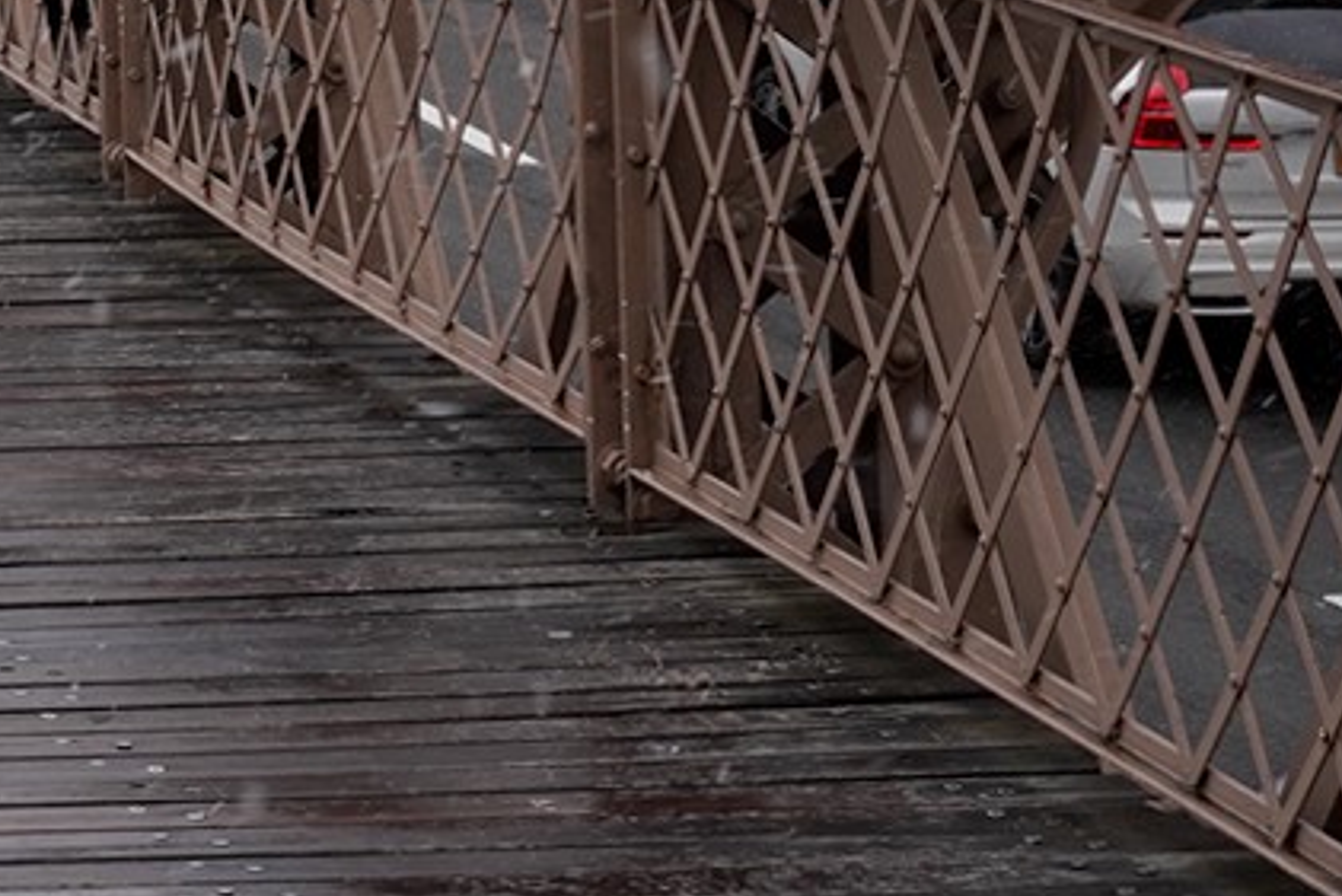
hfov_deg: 9.9
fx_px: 7085
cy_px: -1030
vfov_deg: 6.9
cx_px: -1556
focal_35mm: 190
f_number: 11
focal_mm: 40
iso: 320
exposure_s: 1/125
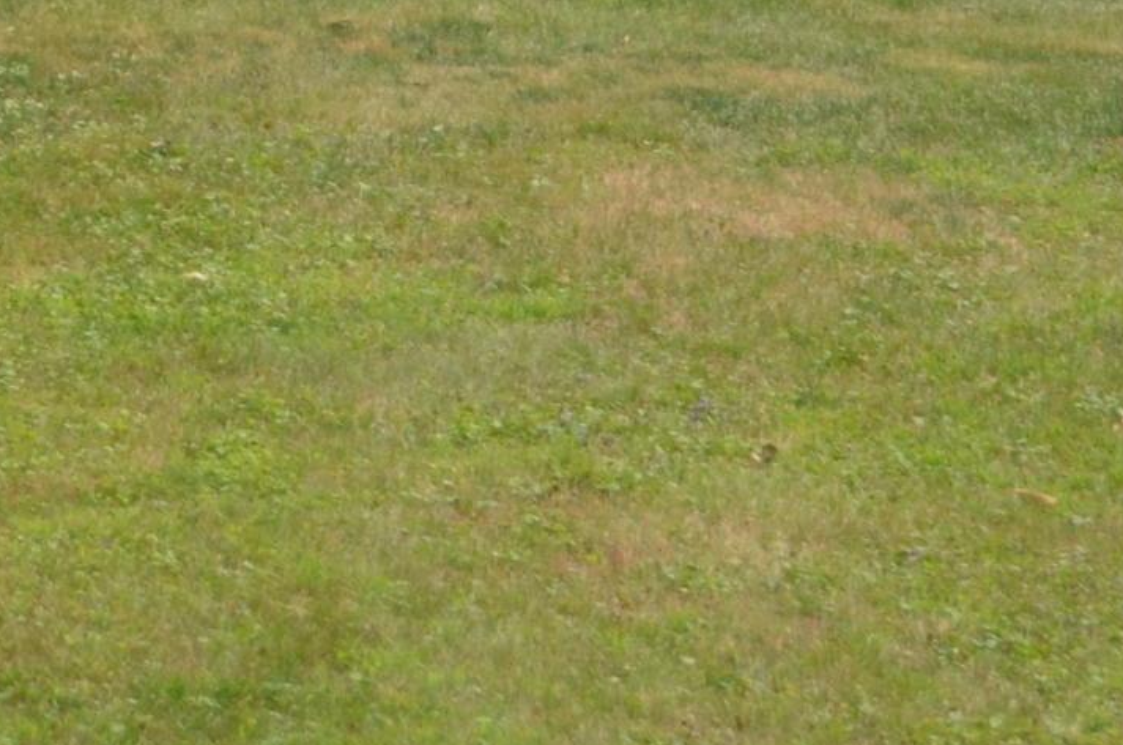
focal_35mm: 164
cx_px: -466
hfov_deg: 12.1
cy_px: -732
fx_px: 5108
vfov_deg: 8.0
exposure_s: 1/125
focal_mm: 26
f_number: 3.8
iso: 200
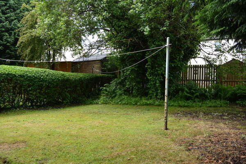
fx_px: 246
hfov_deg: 53.1
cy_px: 82
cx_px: 123
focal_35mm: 36
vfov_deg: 36.9
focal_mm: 24
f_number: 6.3
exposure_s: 1/160
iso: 200
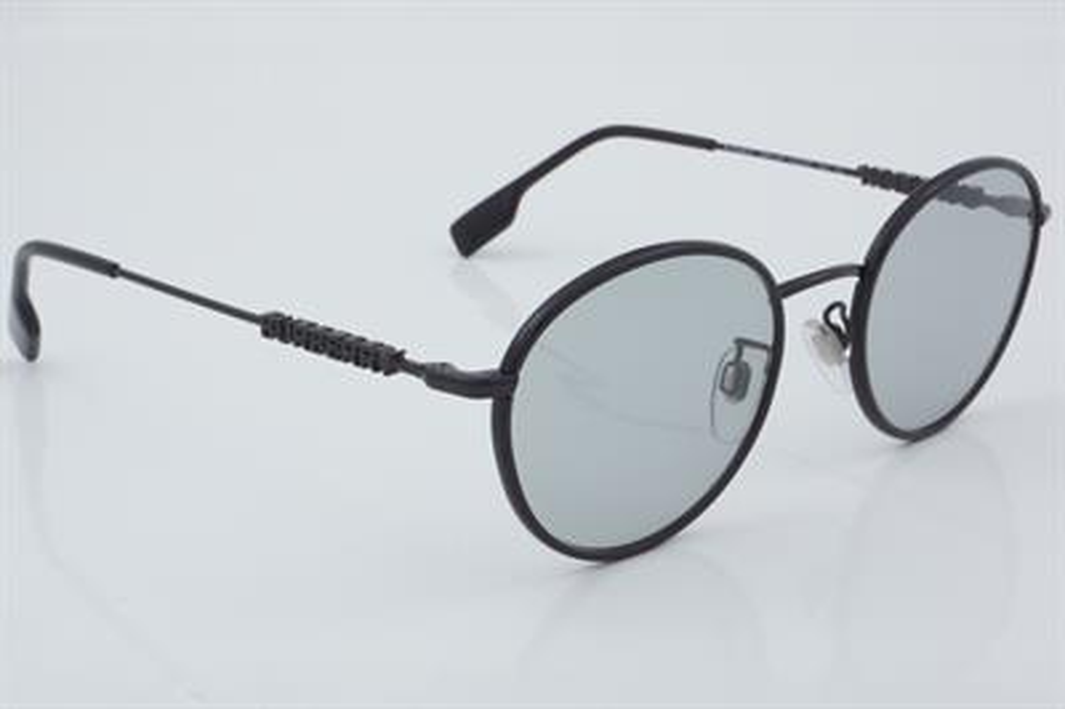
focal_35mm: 75
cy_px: 354
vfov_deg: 18.2
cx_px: 532
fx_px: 2217
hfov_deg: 27.0
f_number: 32
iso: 100
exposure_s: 1/4
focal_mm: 50
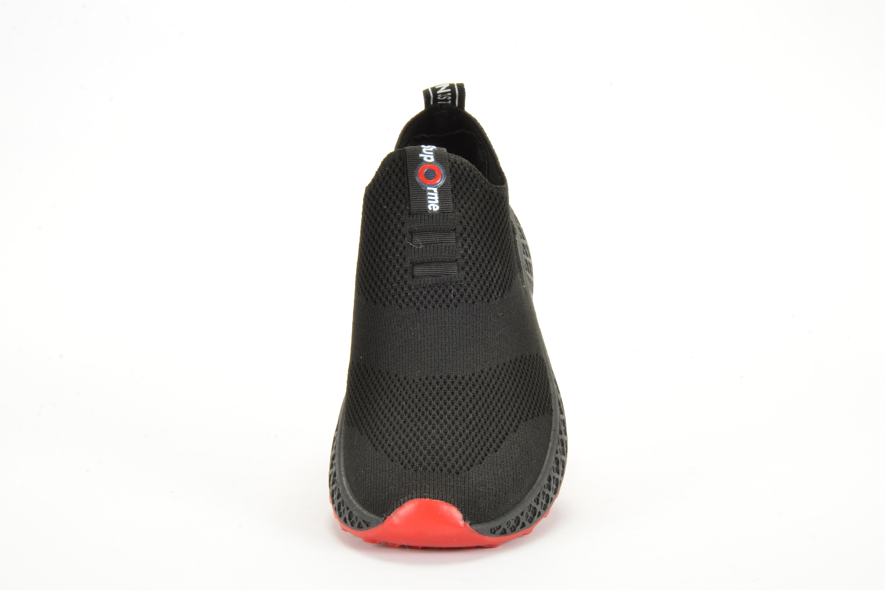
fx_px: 2139
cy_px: 295
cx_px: 442
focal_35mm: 87
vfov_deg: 15.7
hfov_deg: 23.4
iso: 200
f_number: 25
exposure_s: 1/125
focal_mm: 58
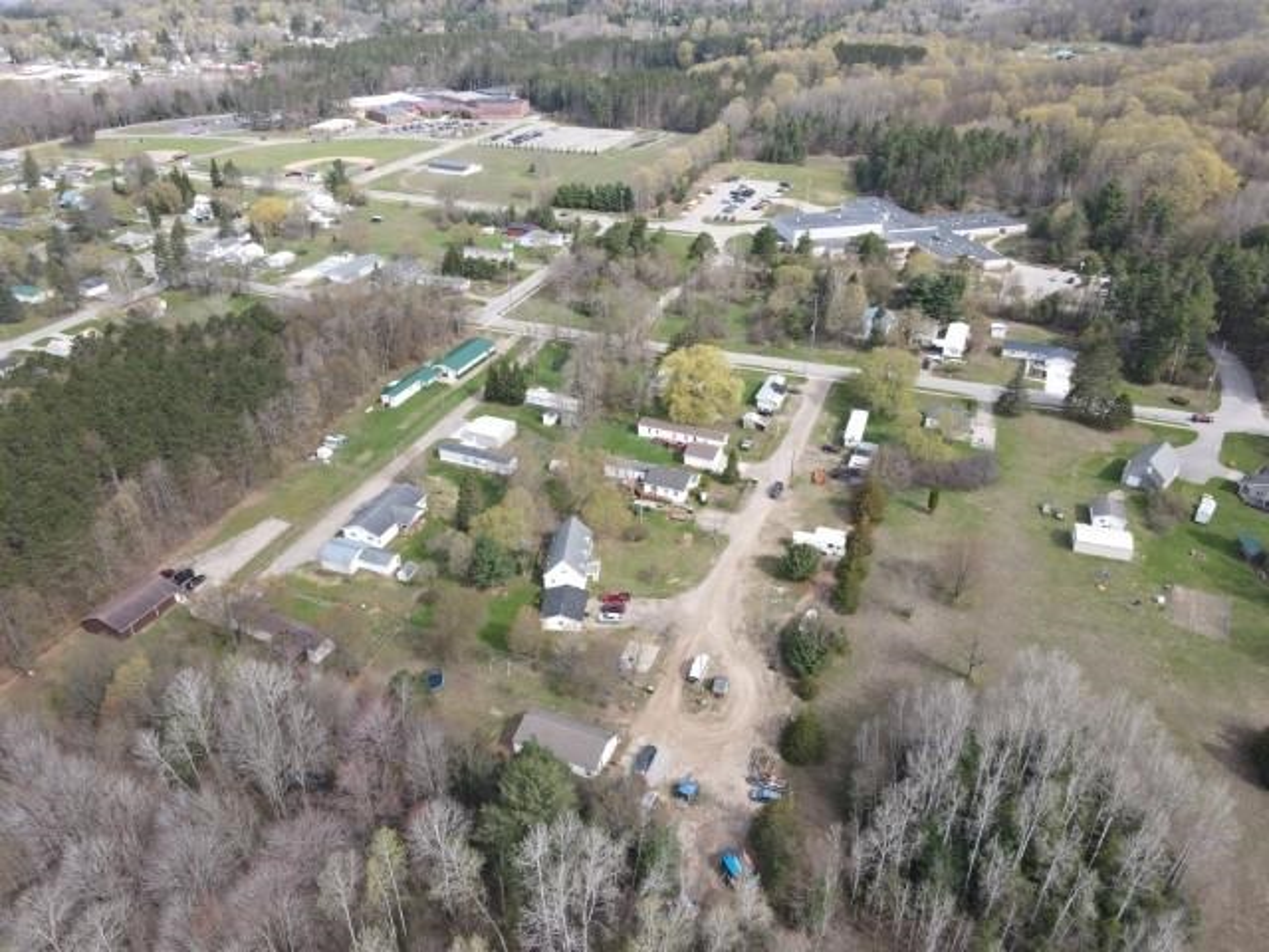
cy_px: 476
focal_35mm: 24
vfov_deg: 56.8
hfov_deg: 71.6
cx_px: 634
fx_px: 880
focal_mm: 4.5
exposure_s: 1/250
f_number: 2.8
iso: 100
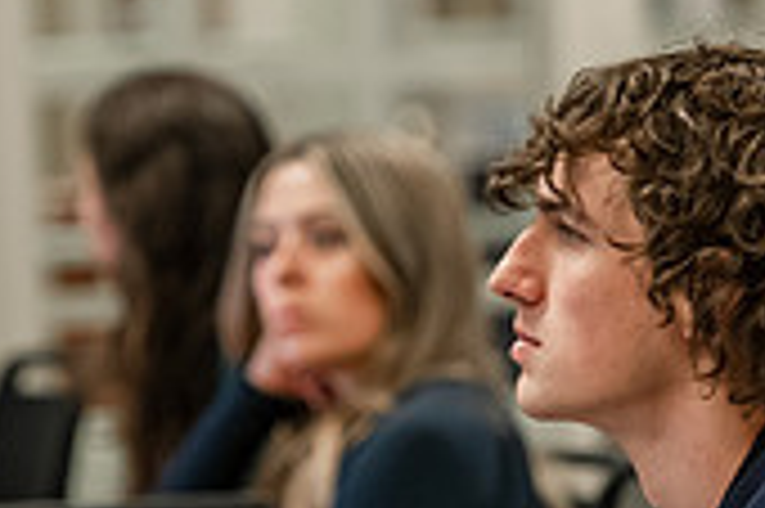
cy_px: 447
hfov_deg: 5.0
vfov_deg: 3.3
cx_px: 711
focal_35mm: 416
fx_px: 8831
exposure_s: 1/200
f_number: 2.8
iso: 1600
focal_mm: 122
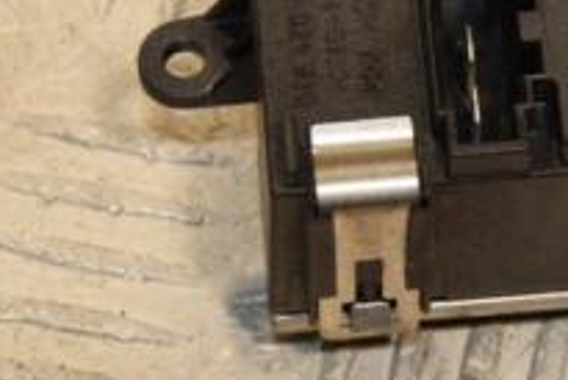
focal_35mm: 272
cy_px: 22
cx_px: 712
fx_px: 4294
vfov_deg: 5.1
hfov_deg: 7.5
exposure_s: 1/200
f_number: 9
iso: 800
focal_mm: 62
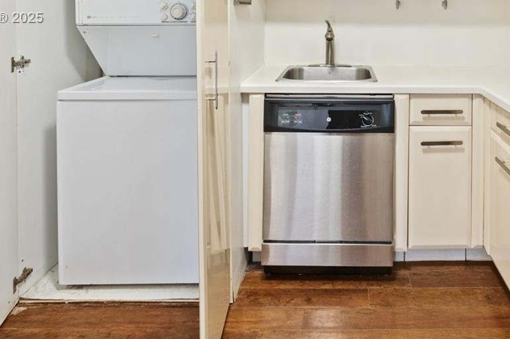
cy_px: 19
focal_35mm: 29
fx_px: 410
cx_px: 360
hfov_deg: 61.3
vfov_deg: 40.6
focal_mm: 14
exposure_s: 1
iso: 200
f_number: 8
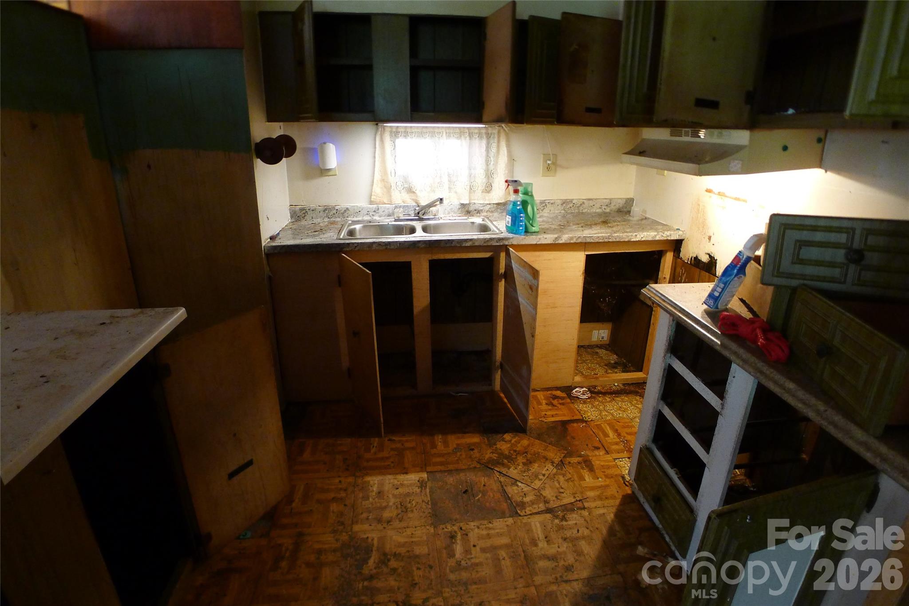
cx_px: 454
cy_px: 303
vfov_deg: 53.1
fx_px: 606
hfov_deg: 73.7
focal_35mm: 24
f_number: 2
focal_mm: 5.1
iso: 400
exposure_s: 1/20
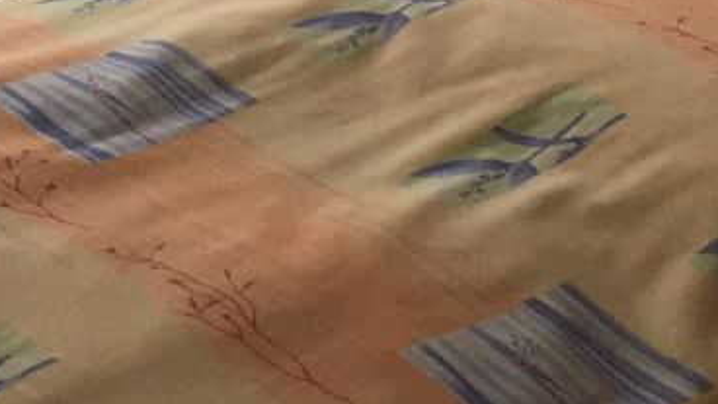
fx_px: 3351
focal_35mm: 176
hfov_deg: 12.2
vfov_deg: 6.2
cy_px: -917
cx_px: 443
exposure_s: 1/100
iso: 32
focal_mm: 4.15
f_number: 2.2
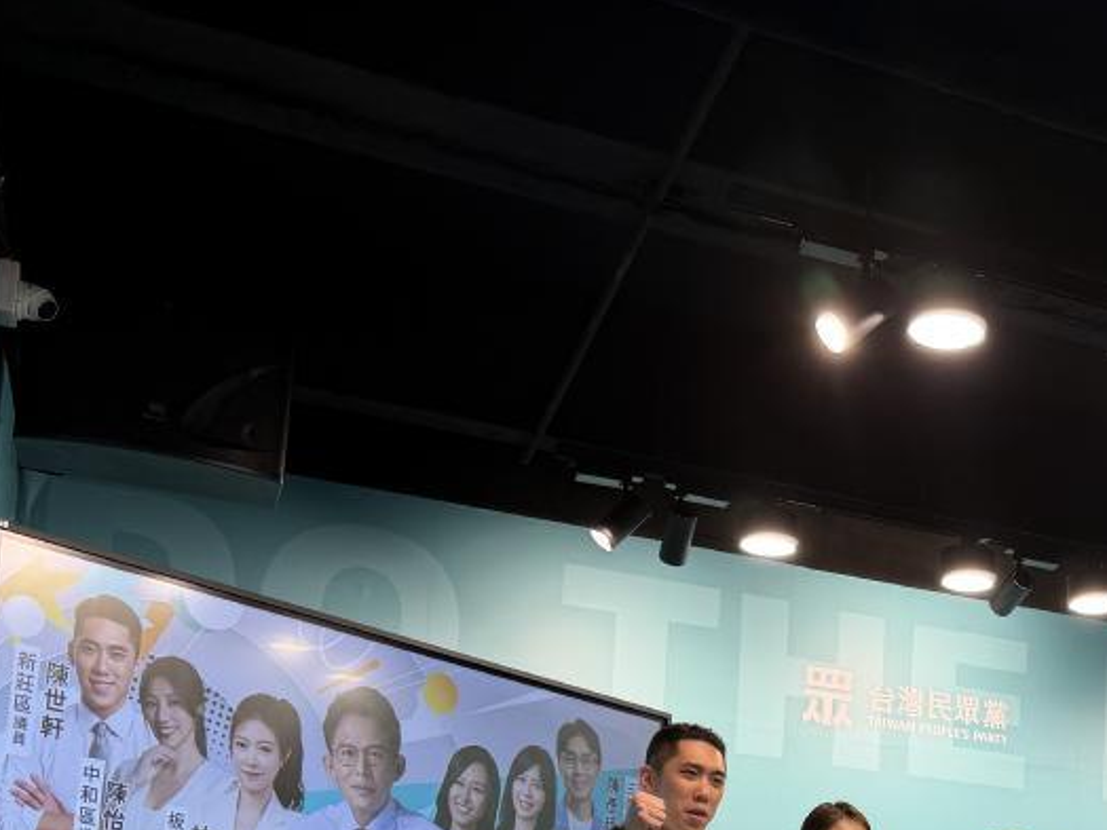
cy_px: 893
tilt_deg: +7.3
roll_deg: -2.2
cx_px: 1018
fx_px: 1759
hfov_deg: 33.0
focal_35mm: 55
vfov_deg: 24.9
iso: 64
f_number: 1.78
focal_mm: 6.76
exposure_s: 1/120
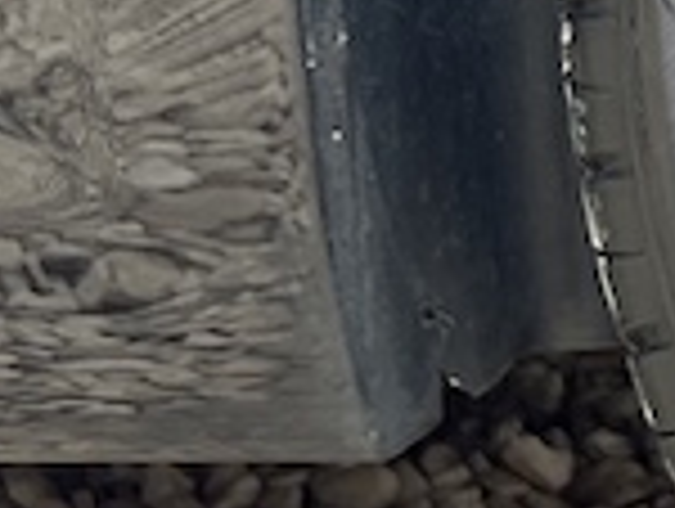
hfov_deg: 9.8
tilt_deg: -13.0
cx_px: 1714
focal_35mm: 173
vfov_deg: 8.5
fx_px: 3379
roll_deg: +2.6
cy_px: -108
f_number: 1.5
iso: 40
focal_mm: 5.7
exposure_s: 1/252
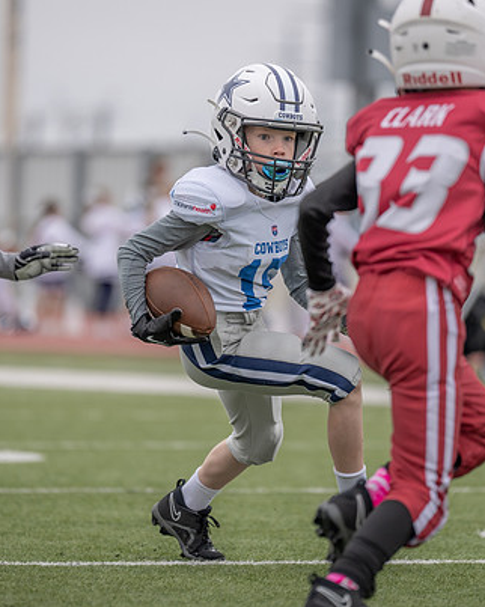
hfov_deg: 4.2
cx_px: 249
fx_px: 6590
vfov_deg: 5.3
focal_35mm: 367
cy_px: 285
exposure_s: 1/1250
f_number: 2.8
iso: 200
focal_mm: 197
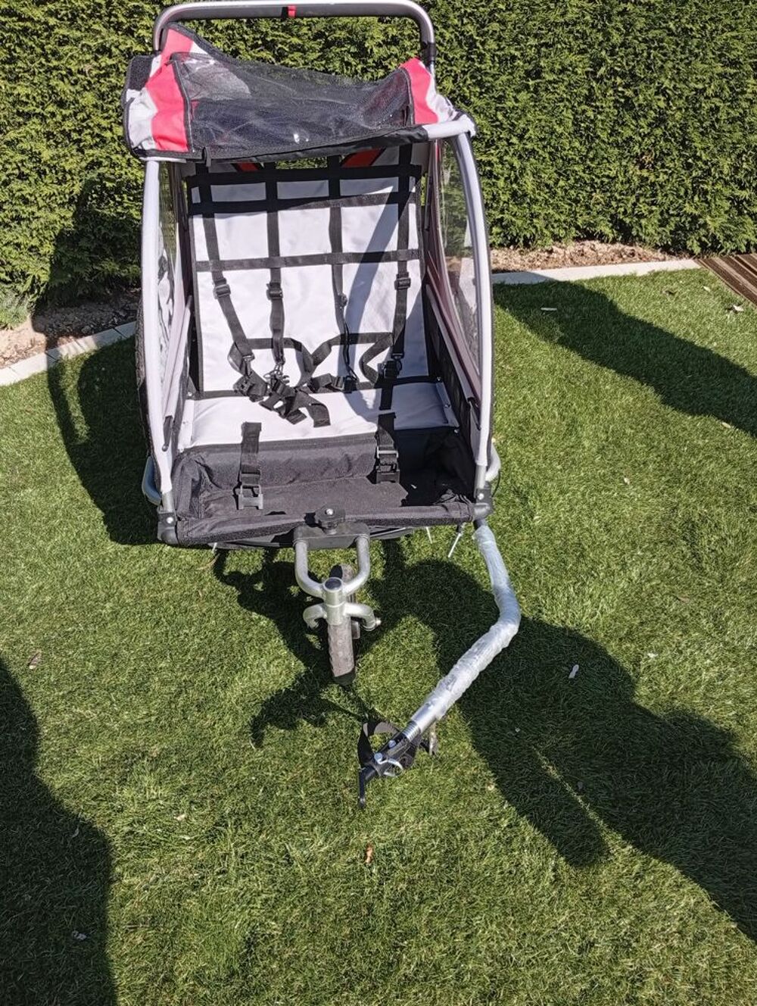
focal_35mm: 27
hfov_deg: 51.5
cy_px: 503
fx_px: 785
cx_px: 378
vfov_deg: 65.2
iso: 50
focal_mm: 3.98
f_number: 1.8
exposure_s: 1/326
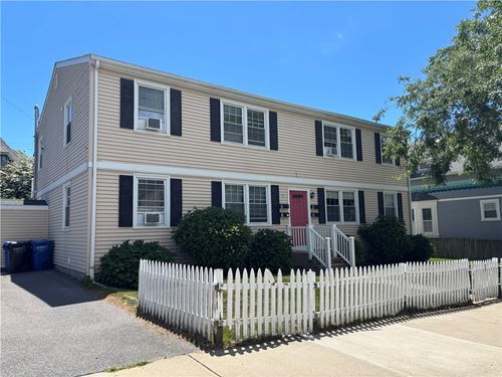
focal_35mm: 26
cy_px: 188
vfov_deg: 53.1
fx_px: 377
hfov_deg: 67.3
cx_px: 251
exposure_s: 1/2398
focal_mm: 5.96
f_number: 1.6
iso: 50
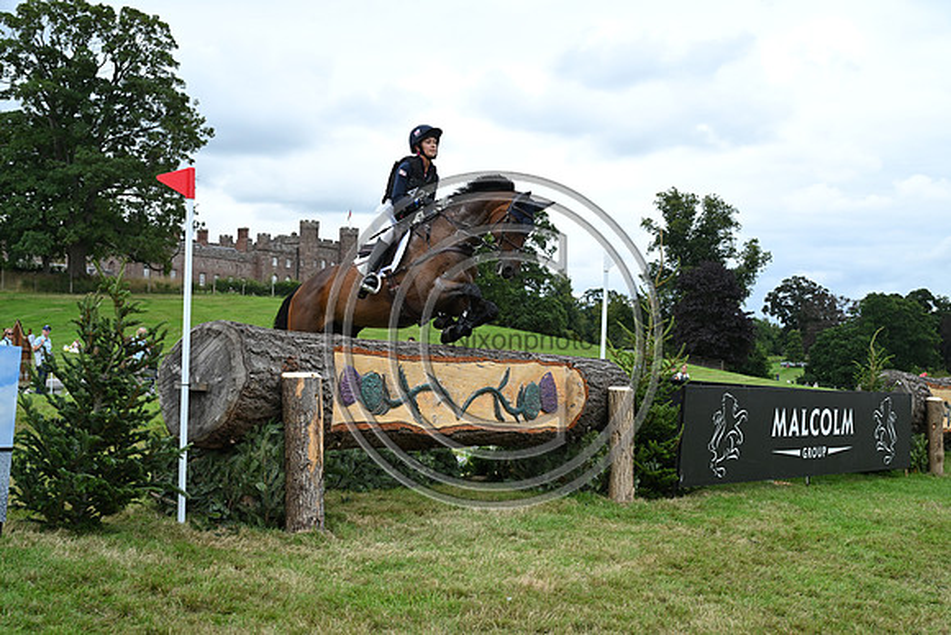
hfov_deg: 39.6
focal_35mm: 50
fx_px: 1321
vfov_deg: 27.0
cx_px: 476
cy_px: 318
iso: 900
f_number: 5.6
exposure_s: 1/1250
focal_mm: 50
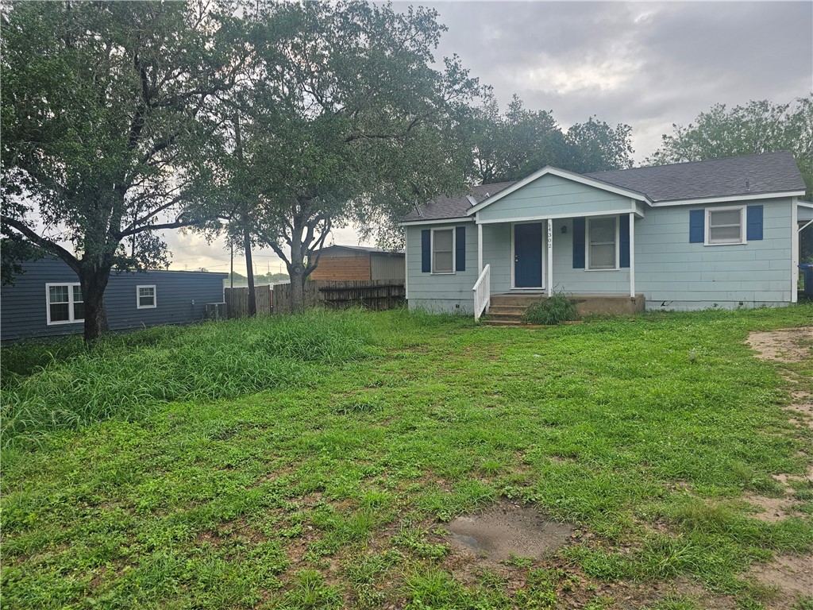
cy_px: 305
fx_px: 540
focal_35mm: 23
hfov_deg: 73.9
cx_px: 406
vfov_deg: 58.9
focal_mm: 6.3
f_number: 1.7
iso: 20
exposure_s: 1/180
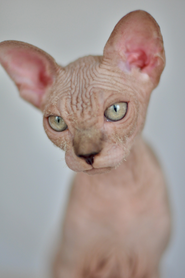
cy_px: 139
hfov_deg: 18.1
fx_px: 580
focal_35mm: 75
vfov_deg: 27.0
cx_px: 92
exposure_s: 1/1600
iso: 800
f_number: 1.4
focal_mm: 50
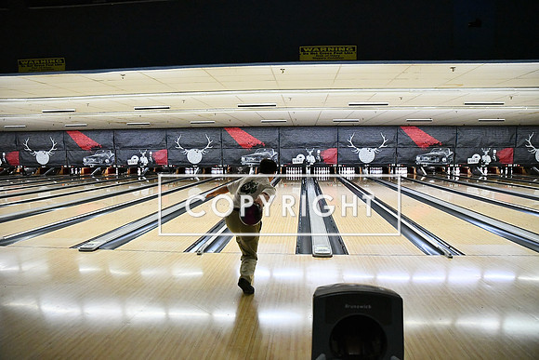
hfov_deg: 73.7
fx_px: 359
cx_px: 270
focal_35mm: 24
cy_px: 180
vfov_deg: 53.2
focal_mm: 24
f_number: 3.2
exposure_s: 1/1000
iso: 10000
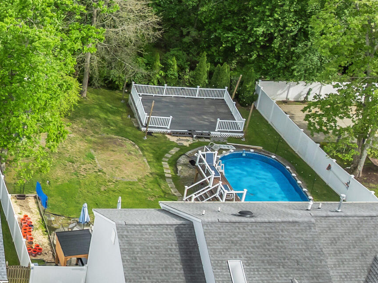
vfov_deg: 17.6
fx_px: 917
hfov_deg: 20.2
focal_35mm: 84
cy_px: 130
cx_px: -183
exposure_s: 1/400
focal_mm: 12.29
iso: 120
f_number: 2.8
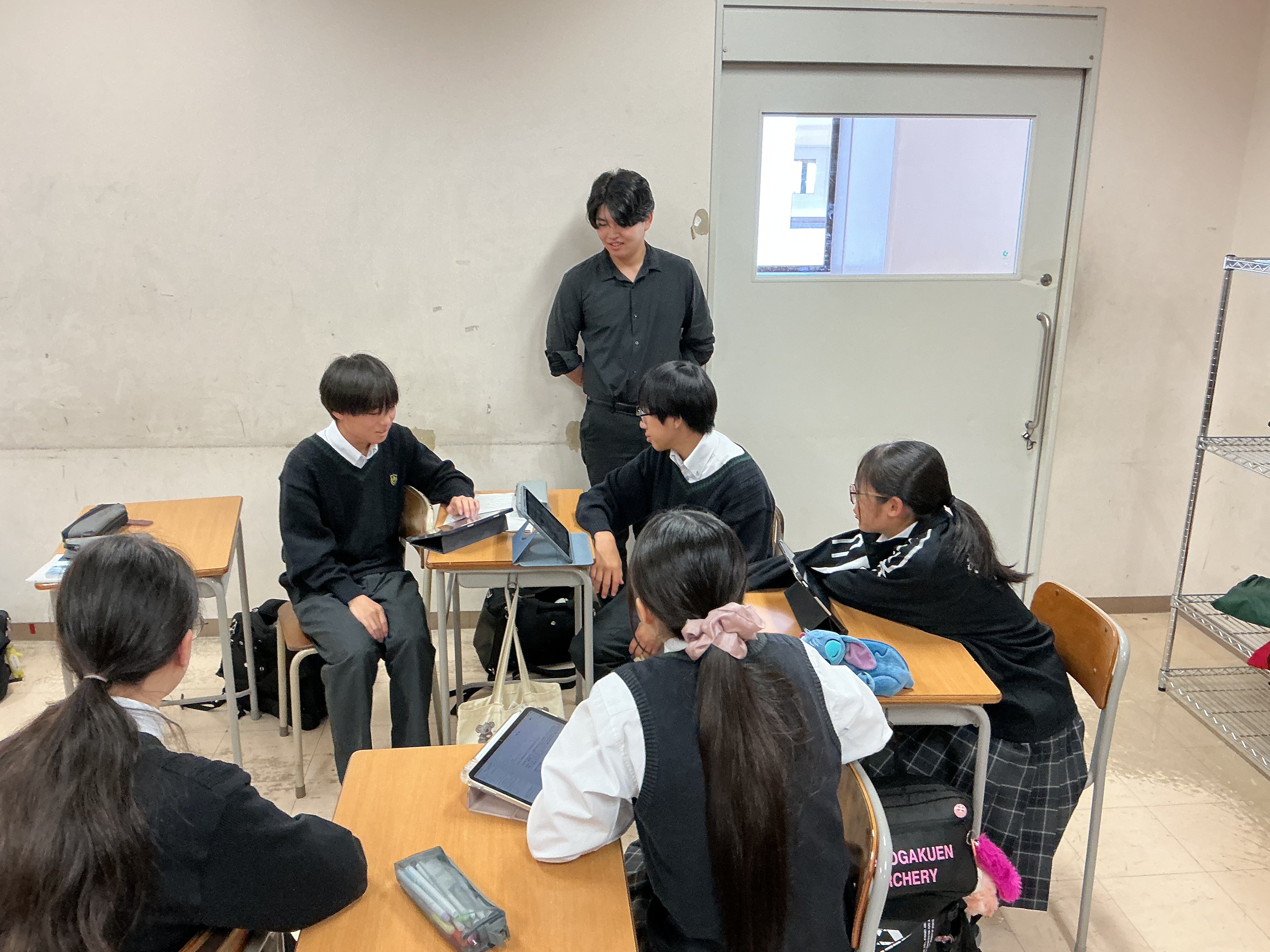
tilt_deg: -16.8
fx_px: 1064
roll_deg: -1.0
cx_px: 635
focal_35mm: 29
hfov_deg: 61.7
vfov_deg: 48.2
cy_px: 476
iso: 80
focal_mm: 3
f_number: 1.8
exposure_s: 1/60
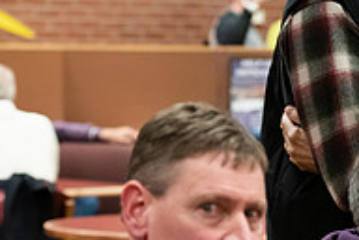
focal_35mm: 236
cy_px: 82
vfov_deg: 5.8
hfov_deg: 8.6
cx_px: 449
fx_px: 2353
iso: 1600
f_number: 4
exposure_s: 1/160
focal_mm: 78
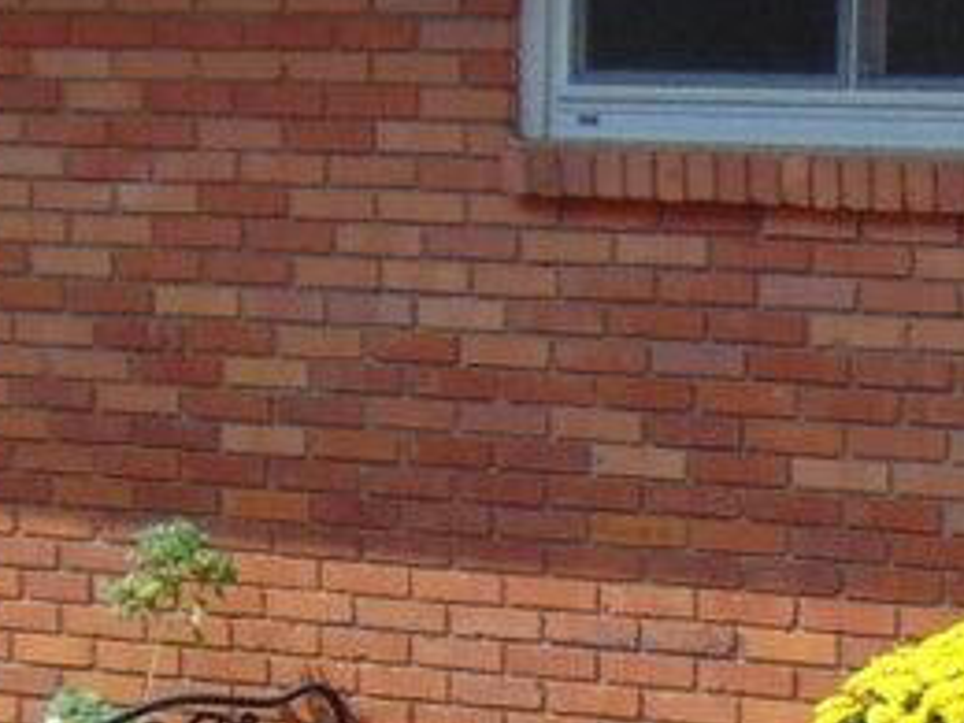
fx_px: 3648
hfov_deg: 14.8
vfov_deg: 11.2
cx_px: 992
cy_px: 727
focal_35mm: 131
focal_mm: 4.5
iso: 80
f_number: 3
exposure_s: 1/500
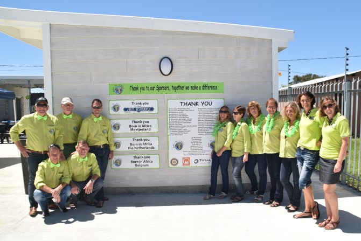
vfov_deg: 45.0
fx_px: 291
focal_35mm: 29
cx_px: 193
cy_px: 128
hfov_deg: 63.6
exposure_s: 1/250
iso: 100
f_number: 9
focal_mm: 18
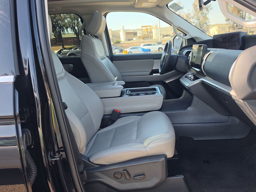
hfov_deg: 59.8
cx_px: 142
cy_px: 94
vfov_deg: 46.8
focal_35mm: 30
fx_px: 222
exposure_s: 1/207
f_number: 1.4
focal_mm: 6.5
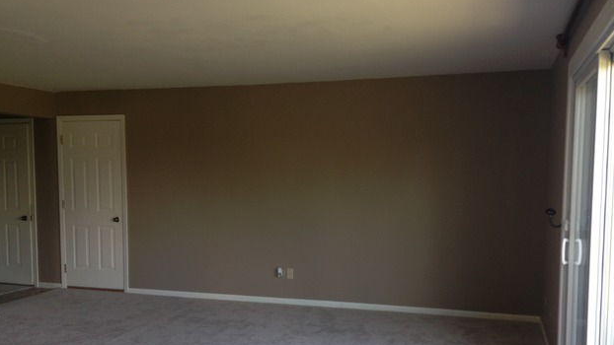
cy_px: 224
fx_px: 602
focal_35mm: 37
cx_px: 313
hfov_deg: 54.0
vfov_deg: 31.8
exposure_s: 1/28
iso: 50
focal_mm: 4.12
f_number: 2.4
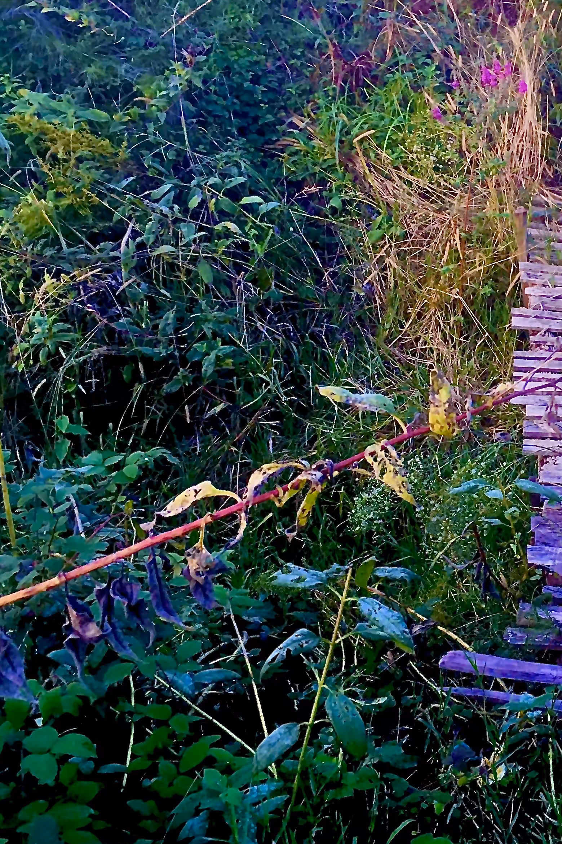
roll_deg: -1.8
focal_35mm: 52
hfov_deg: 25.0
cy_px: 394
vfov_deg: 38.2
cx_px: 536
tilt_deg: -32.0
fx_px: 1218
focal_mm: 4.15
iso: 25
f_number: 2.2
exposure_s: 1/33
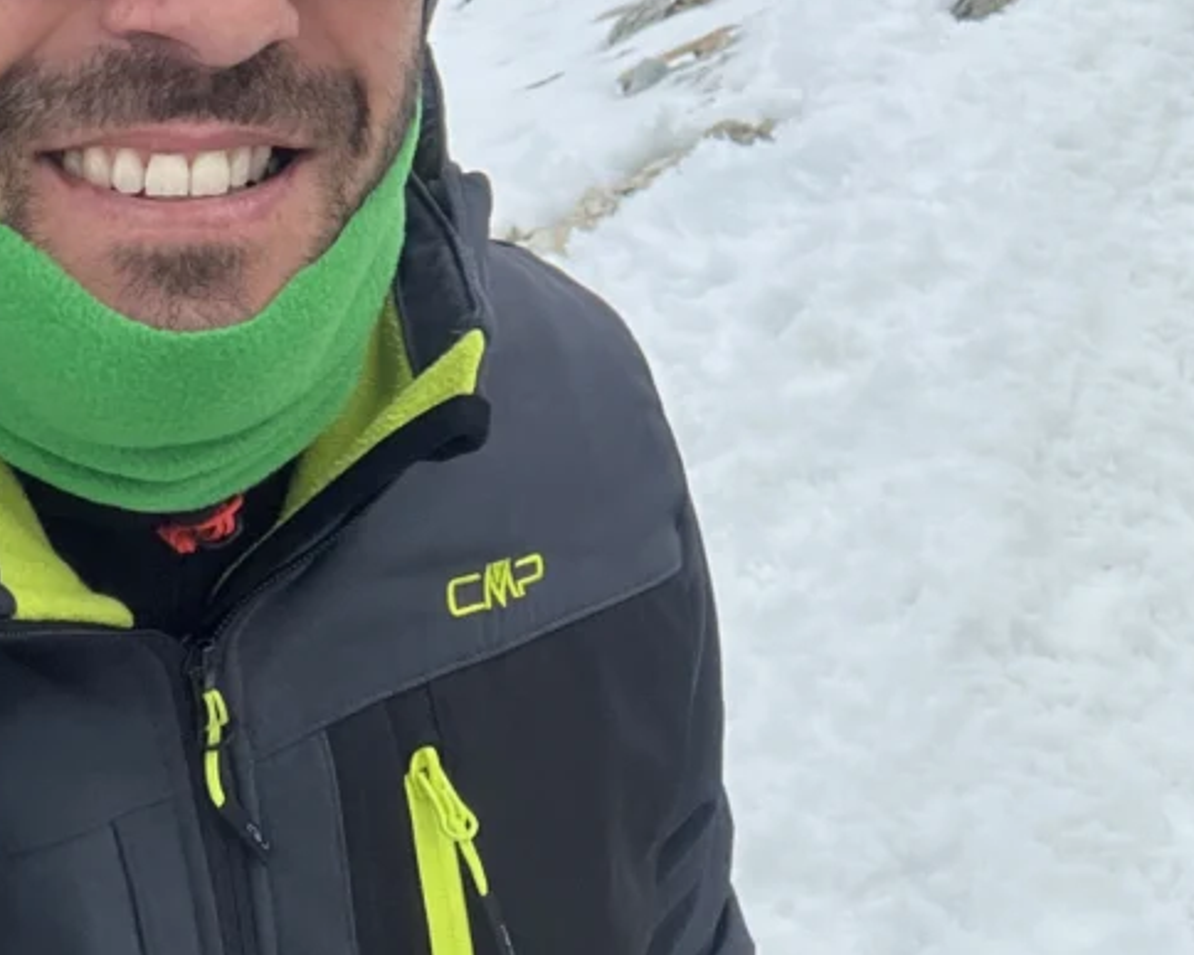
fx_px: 2191
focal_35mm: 62
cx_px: 772
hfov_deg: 30.3
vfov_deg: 22.0
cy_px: -306
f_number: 2.2
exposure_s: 1/557
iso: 32
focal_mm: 2.71
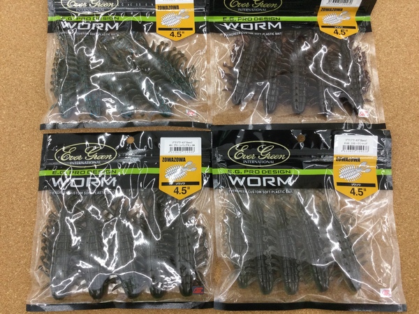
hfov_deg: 58.4
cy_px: 157
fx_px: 375
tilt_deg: -76.3
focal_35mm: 31
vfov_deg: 45.4
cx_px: 210
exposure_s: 1/30
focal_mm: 3.3
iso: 32
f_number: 2.4
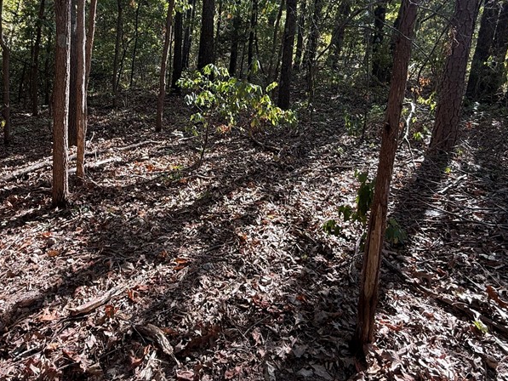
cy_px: 122
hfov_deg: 71.2
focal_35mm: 24
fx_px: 352
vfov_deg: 55.5
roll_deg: -6.2
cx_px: 220
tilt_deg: -11.4
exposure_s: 1/100
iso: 50
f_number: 2.2
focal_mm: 2.22
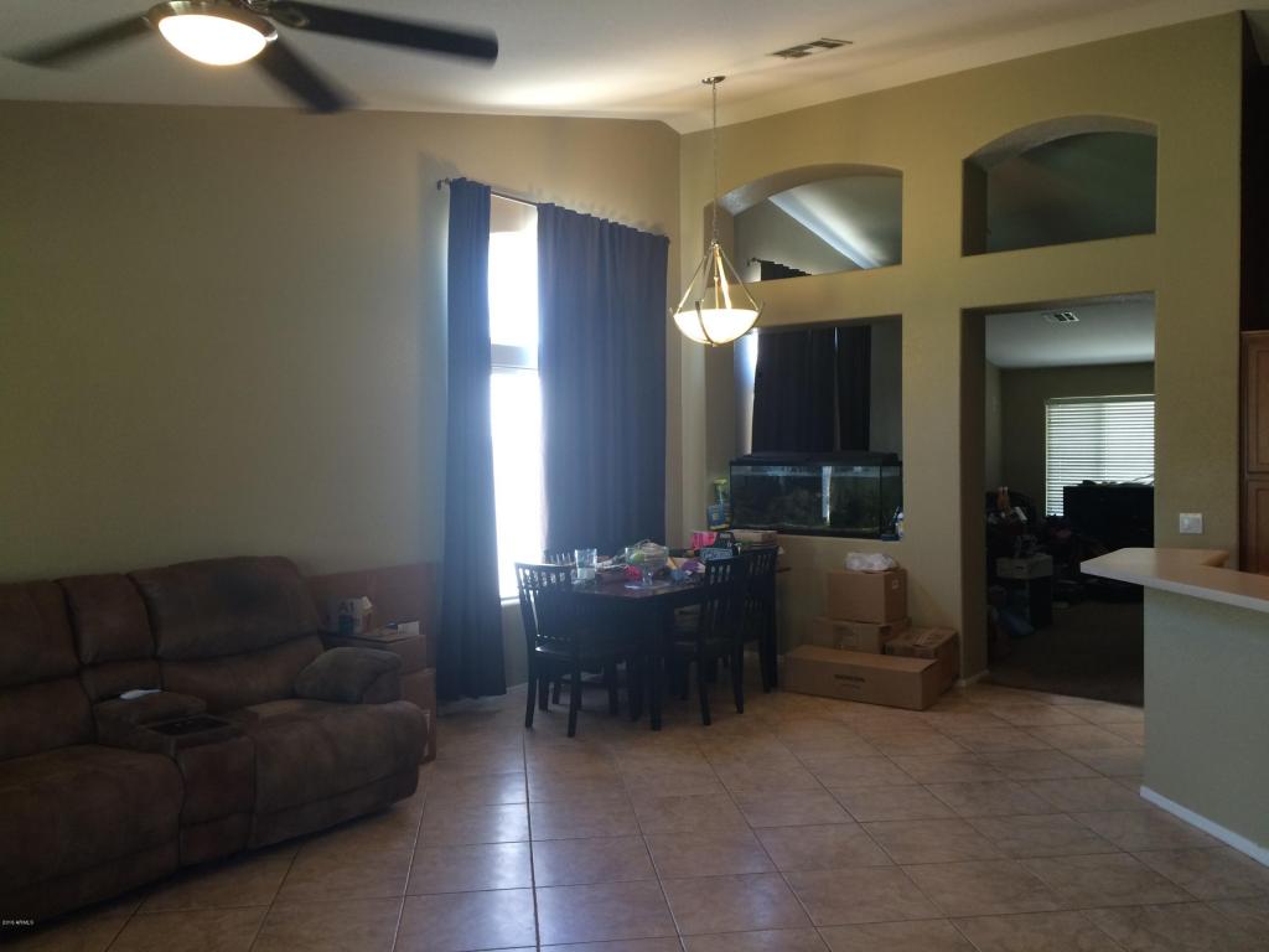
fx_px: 1063
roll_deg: +2.1
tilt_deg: -2.3
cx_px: 634
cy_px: 476
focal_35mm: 29
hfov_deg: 61.7
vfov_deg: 48.2
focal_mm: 4.15
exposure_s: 1/30
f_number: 2.2
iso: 100
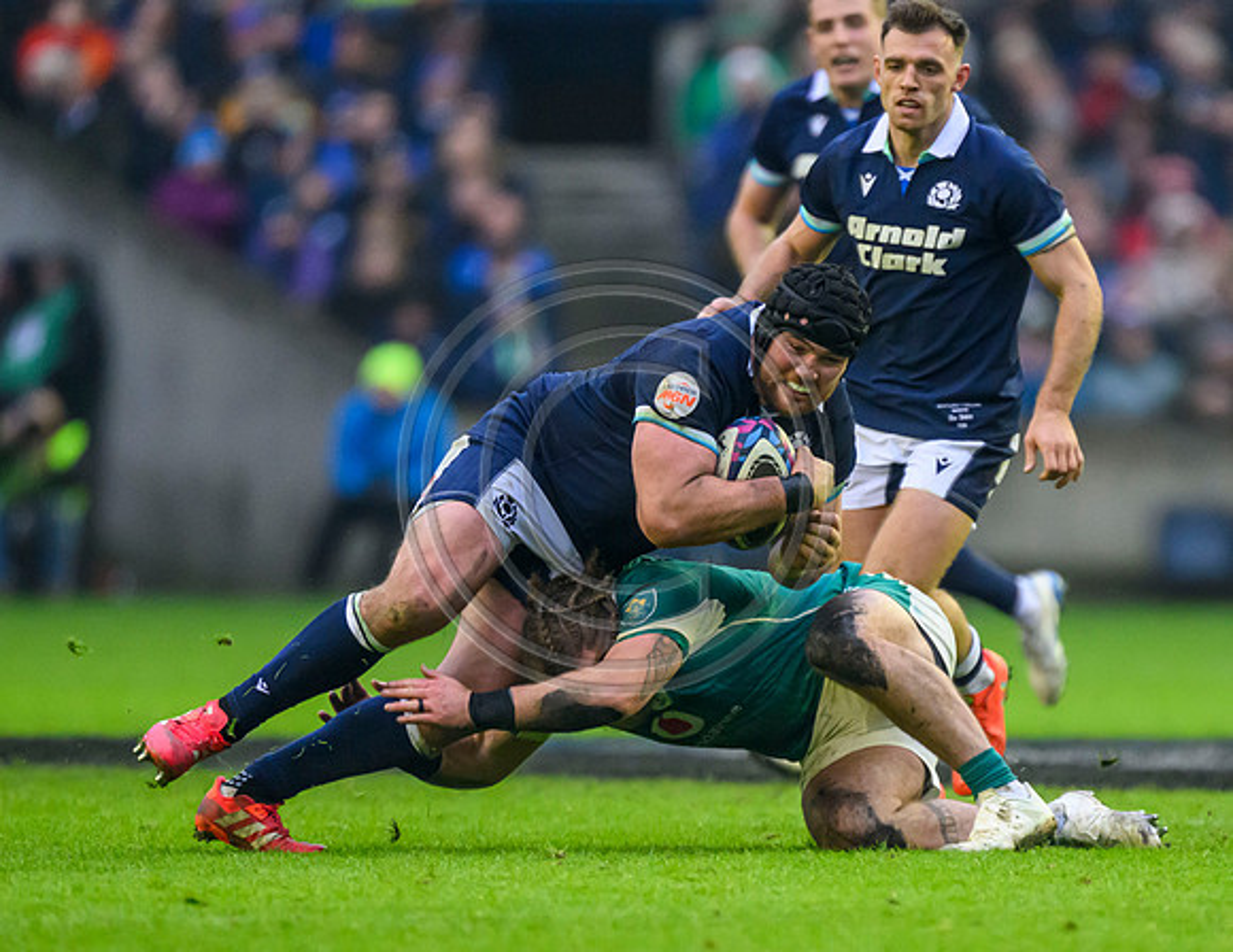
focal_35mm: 904
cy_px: 684
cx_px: 814
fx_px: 32554
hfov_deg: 2.2
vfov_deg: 1.7
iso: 5000
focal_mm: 560
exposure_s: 1/1600
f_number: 4
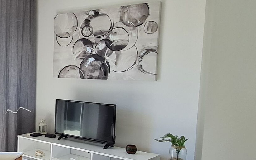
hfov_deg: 33.3
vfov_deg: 27.4
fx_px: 328
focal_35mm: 47
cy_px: 96
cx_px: -64
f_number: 2.2
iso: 64
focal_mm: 1.74
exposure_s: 1/100
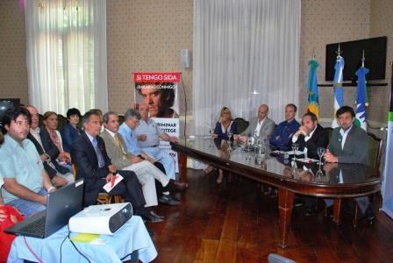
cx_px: 196
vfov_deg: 48.1
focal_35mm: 27
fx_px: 295
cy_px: 132
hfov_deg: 67.3
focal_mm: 18
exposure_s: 1/60
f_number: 5
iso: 800
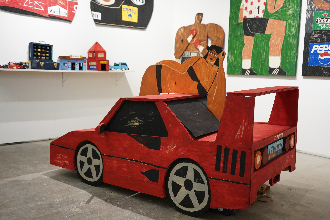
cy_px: 110
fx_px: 330
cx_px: 165
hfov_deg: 53.1
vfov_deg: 36.9
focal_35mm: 36
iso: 2000
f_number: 4
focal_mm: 36
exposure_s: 1/160
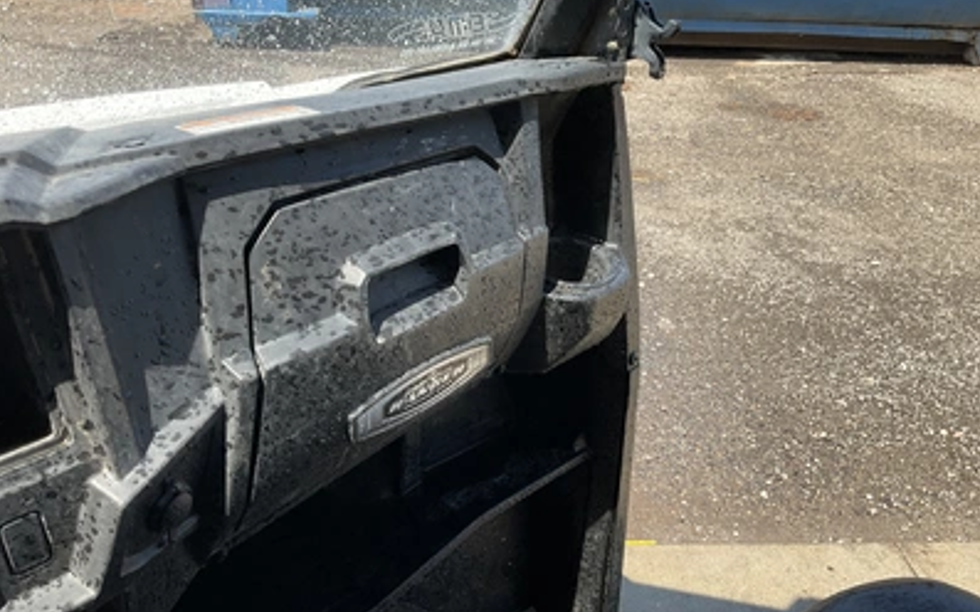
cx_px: 489
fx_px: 828
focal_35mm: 31
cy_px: 274
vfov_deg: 40.5
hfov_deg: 61.2
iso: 25
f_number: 1.8
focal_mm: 3
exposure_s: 1/551
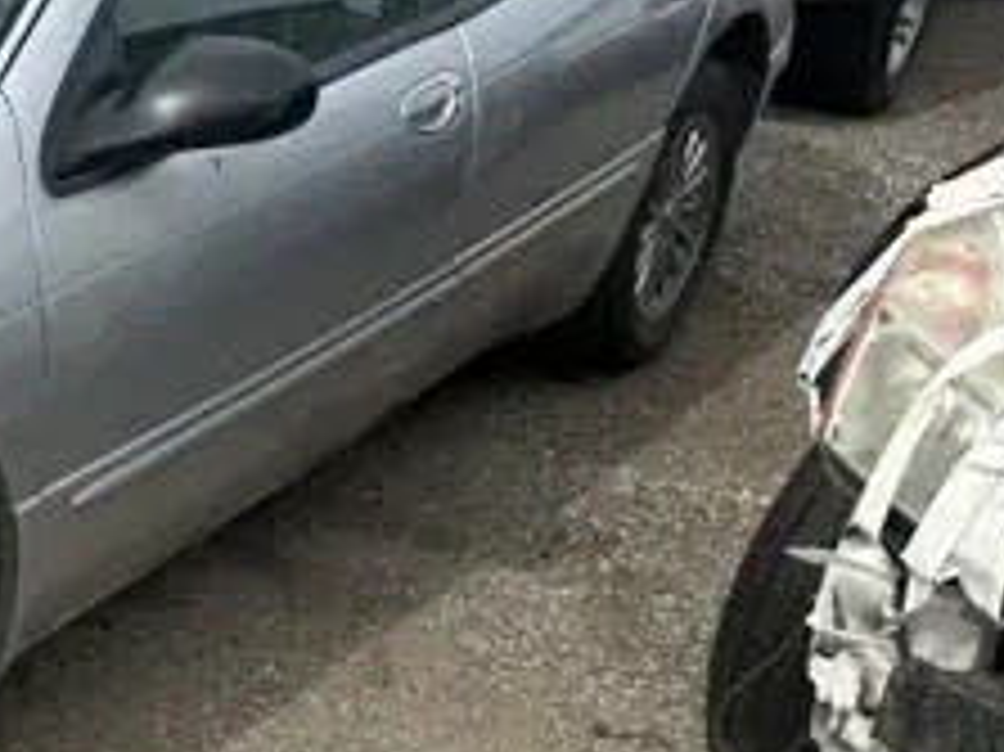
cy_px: 342
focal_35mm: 69
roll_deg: -0.4
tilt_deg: -18.9
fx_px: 2000
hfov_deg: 23.7
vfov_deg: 21.3
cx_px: -410
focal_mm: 6.86
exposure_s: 1/4348
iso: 80
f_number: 1.78
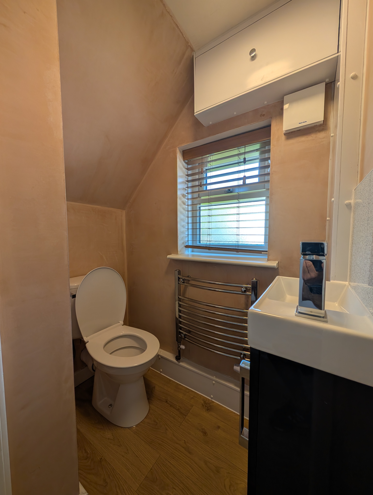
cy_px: 248
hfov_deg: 94.6
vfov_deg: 110.5
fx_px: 172
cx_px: 186
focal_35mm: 12
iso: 73
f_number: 1.7
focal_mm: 2.02
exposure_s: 1/239
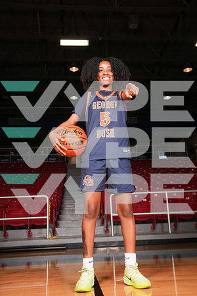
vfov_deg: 51.9
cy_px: 148
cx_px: 98
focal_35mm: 37
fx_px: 304
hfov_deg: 35.9
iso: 400
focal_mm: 37
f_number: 6.3
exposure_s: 1/200
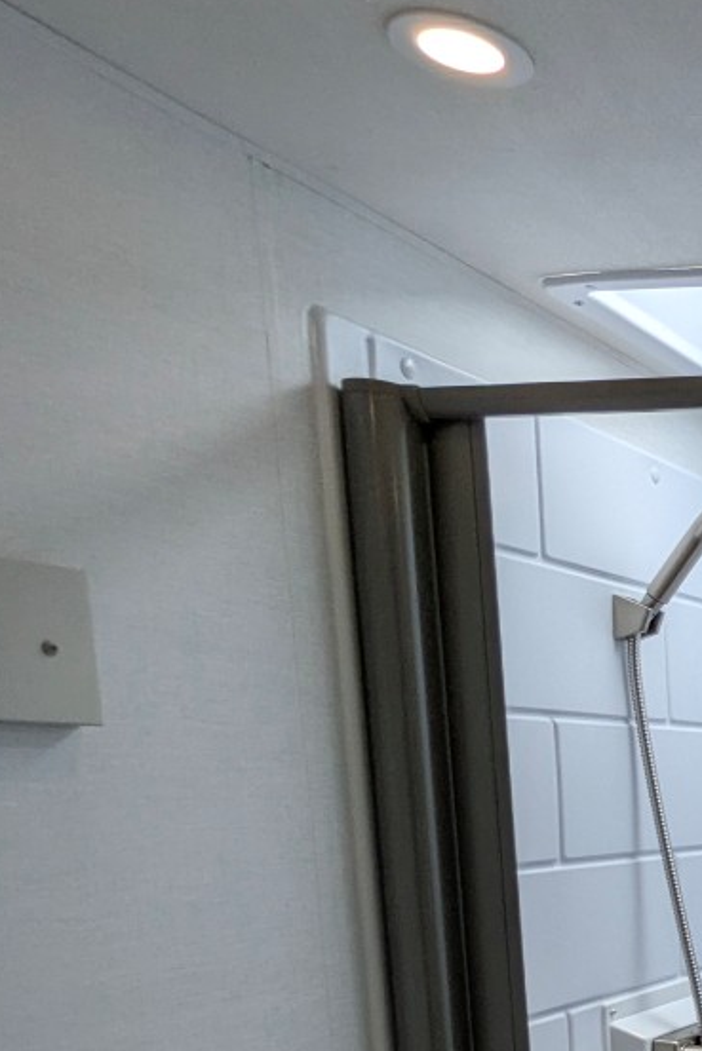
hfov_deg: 22.4
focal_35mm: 42
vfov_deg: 42.4
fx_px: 1228
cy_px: 954
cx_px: 1194
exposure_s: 1/394
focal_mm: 2.35
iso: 37
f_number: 2.2
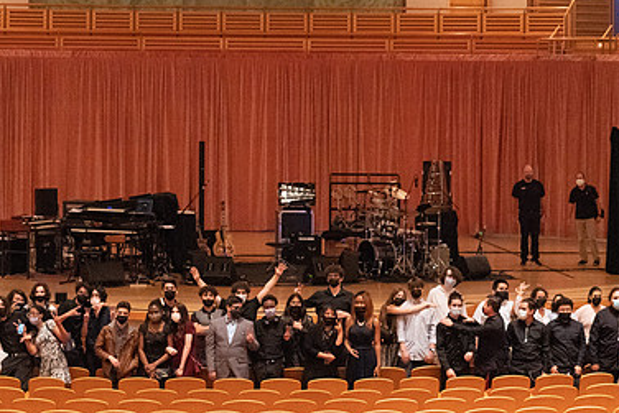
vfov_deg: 12.7
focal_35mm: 108
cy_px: 155
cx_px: 278
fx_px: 1858
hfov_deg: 18.9
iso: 20000
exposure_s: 1/160
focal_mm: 70
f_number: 4.5
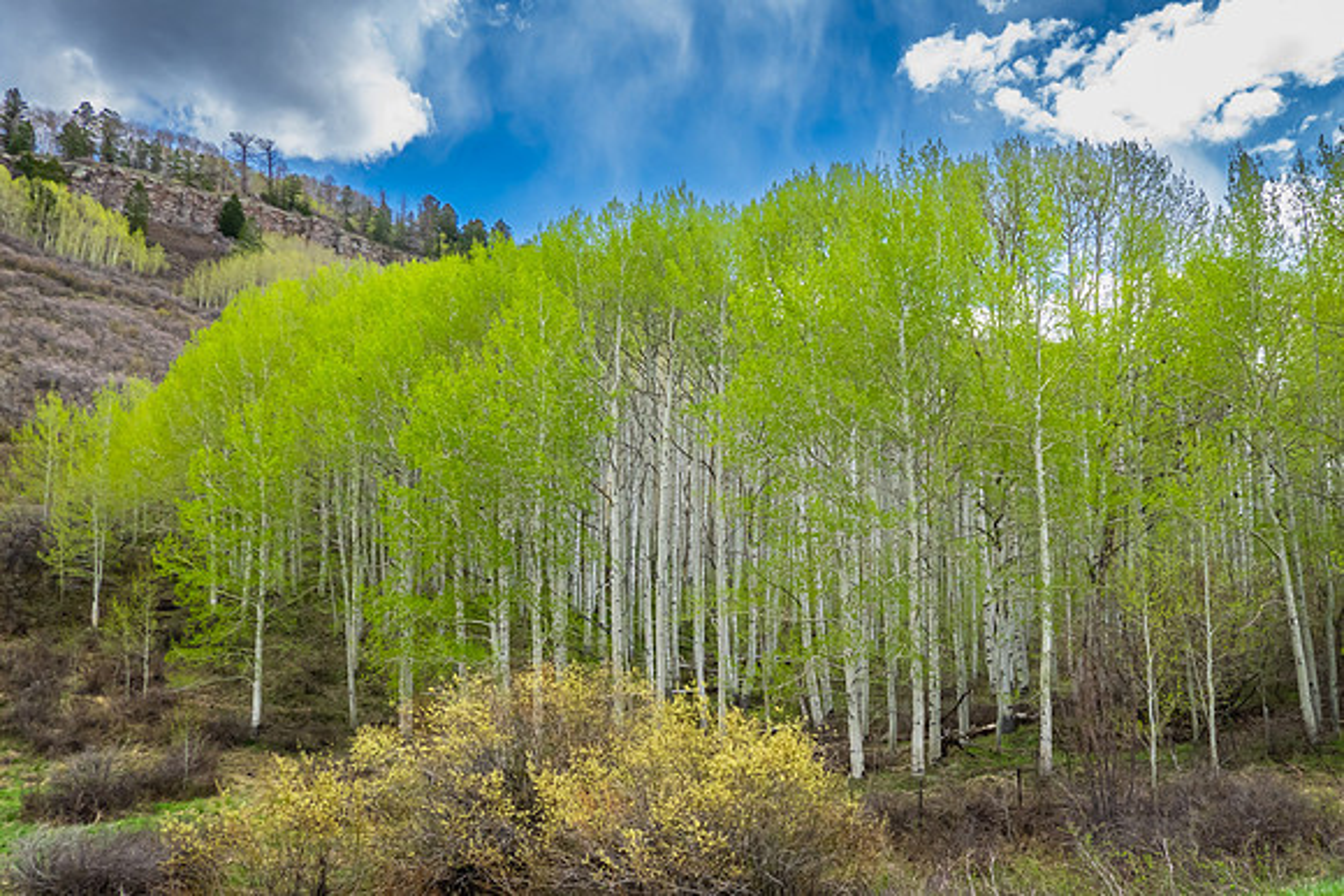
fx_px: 1167
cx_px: 798
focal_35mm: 31
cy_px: 525
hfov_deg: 59.4
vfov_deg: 41.9
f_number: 8
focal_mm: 9
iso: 250
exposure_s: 1/200
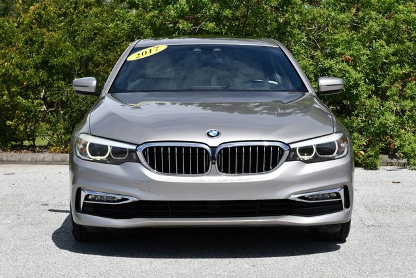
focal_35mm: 88
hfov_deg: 23.1
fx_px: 1018
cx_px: 208
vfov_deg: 15.6
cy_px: 139
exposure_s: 1/320
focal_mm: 44
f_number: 9
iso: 100
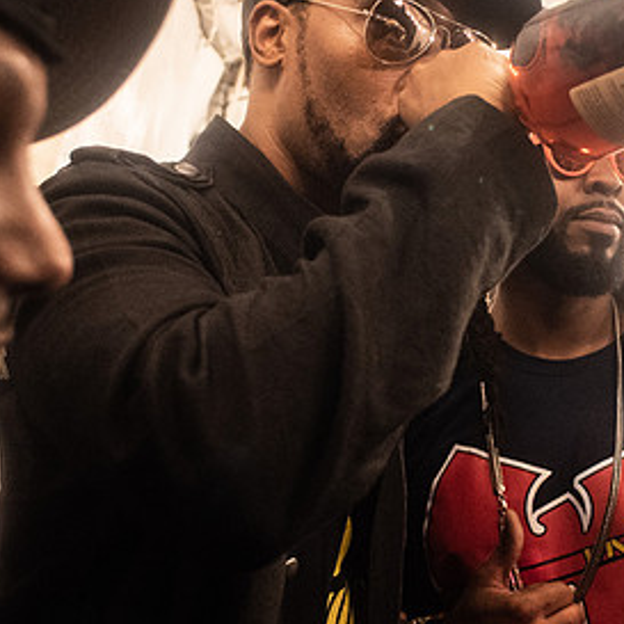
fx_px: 999
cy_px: 225
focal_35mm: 49
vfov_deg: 34.5
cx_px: 374
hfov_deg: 34.6
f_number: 3.5
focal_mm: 20
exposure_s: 1/160
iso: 2000
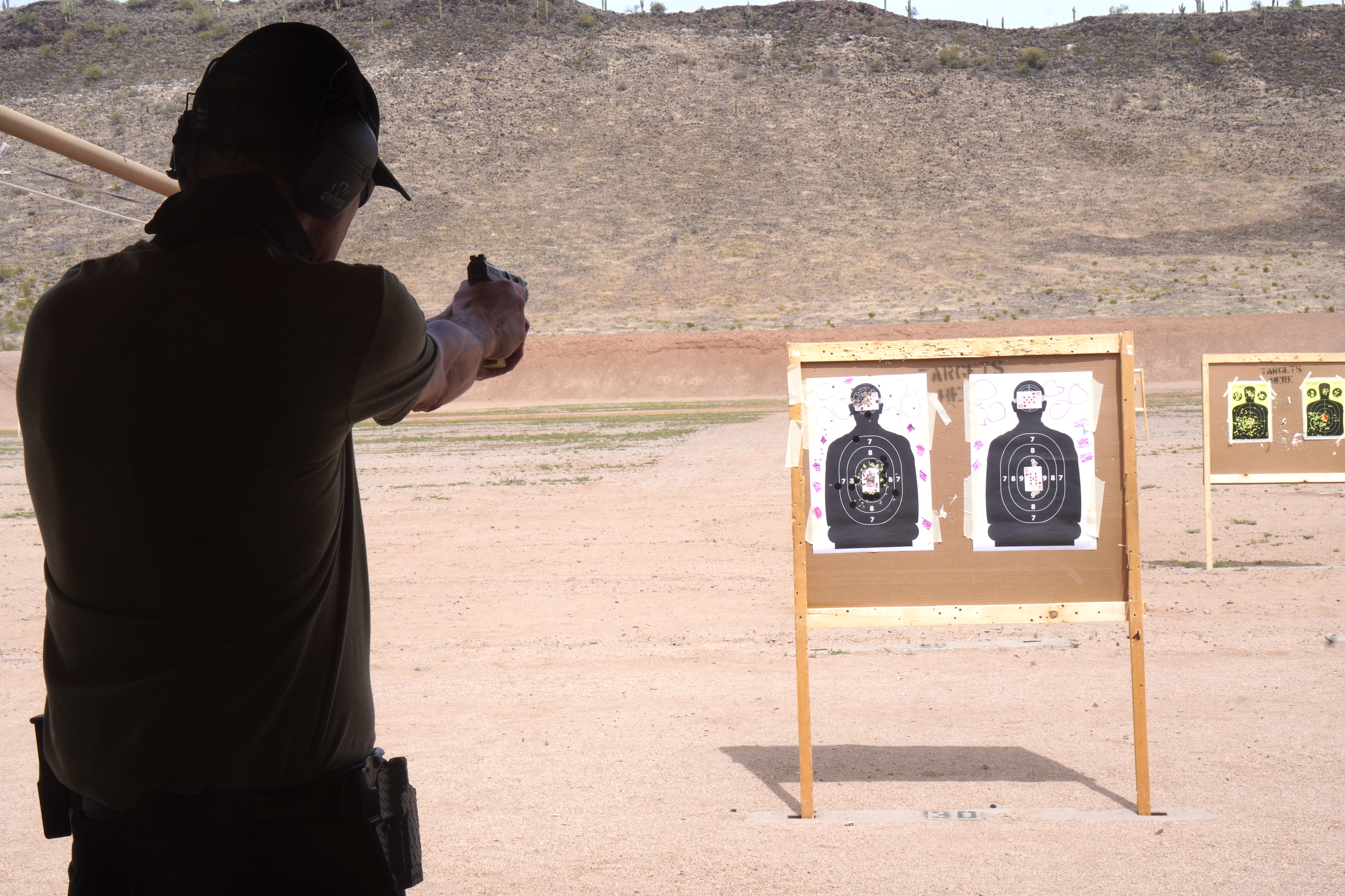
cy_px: 448
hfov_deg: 37.9
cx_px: 672
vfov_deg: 25.8
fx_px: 1961
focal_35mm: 52
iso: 100
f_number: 22
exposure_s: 1/50
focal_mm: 35
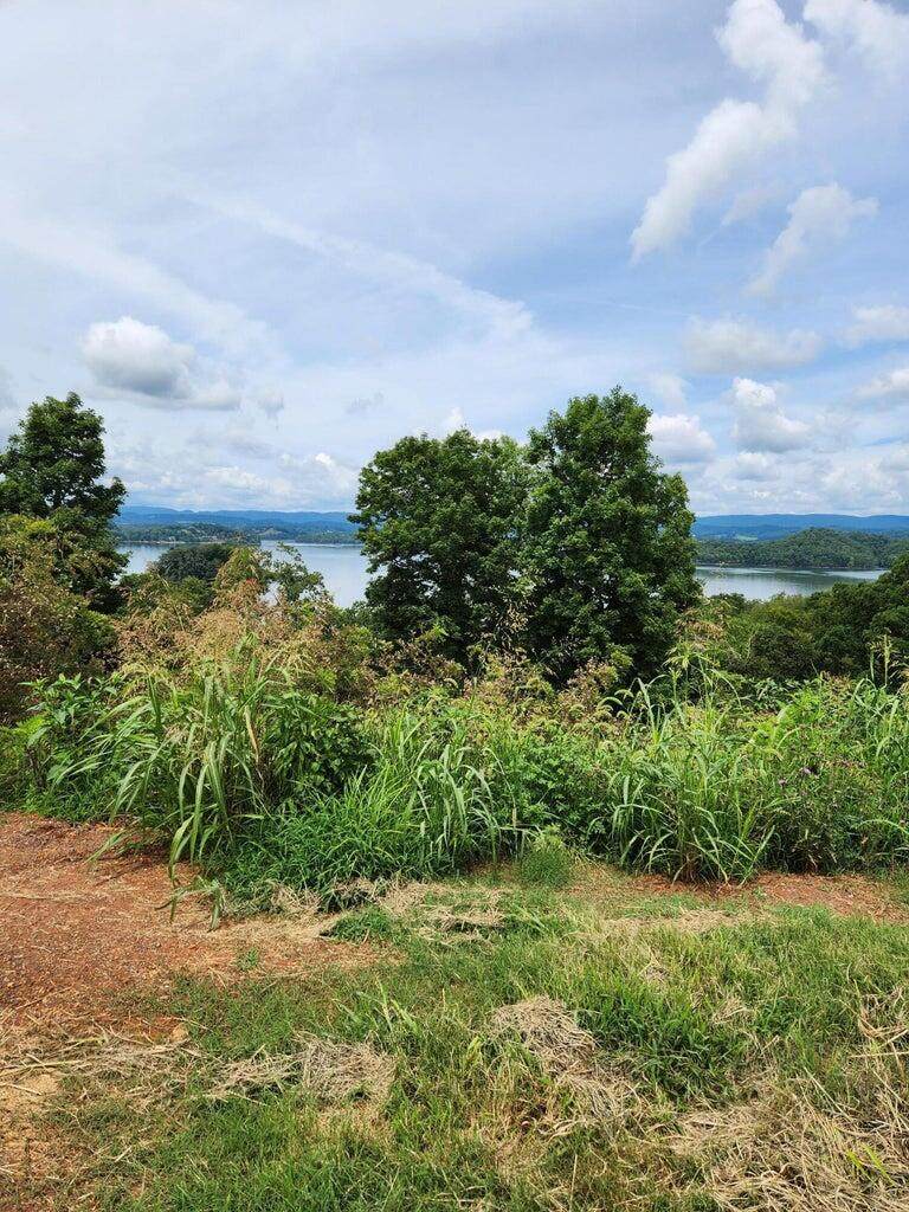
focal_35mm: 23
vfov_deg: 73.9
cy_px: 606
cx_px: 454
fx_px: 805
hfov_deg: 58.9
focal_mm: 5.4
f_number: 1.8
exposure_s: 1/2417
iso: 20
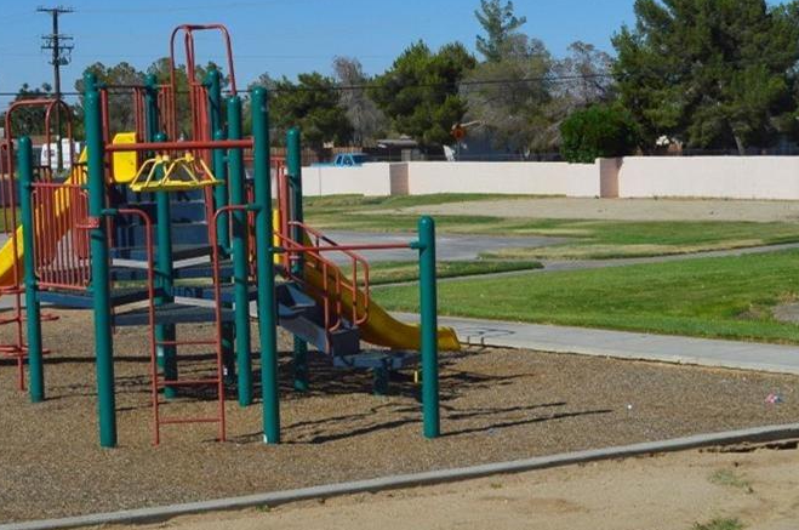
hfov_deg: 24.8
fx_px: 1817
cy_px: 366
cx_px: 428
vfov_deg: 16.5
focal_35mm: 82
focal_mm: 24
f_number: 11
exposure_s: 1/500
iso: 220
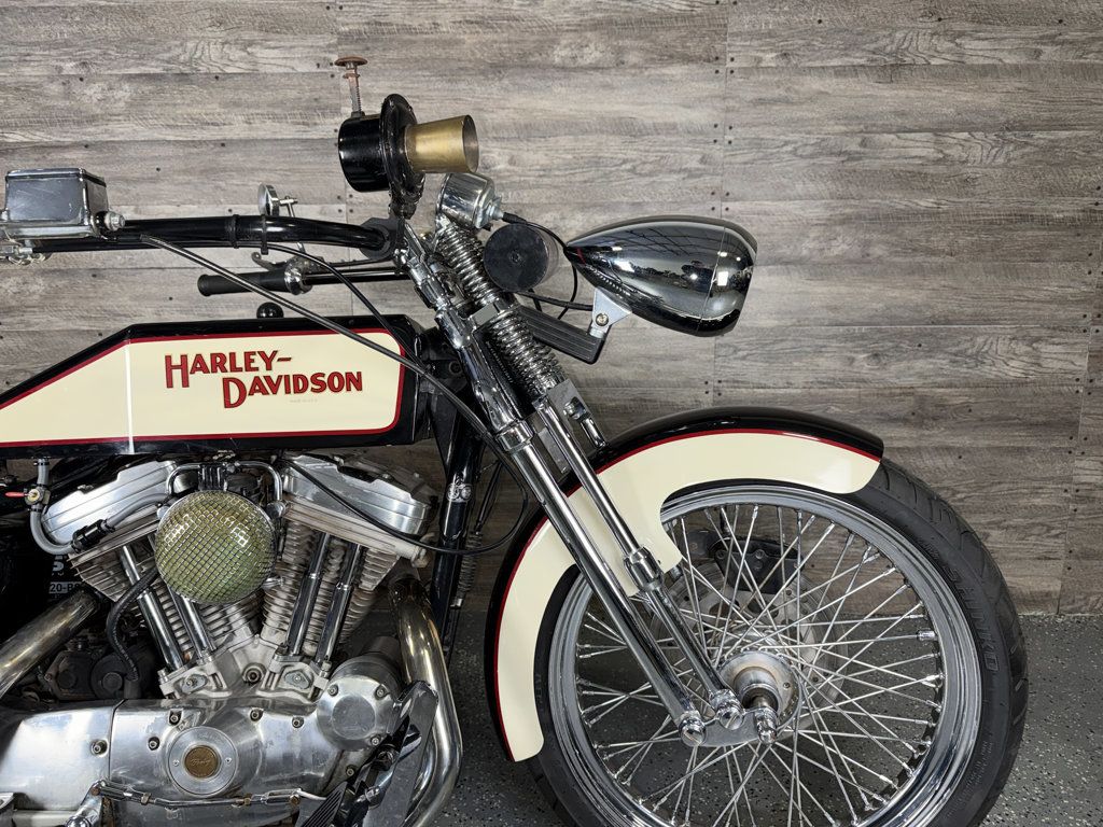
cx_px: 552
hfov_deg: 71.6
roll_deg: +0.4
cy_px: 414
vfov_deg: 56.8
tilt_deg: -10.9
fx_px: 765
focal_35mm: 24
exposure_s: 1/33
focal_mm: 6.76
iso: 80
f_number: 1.78
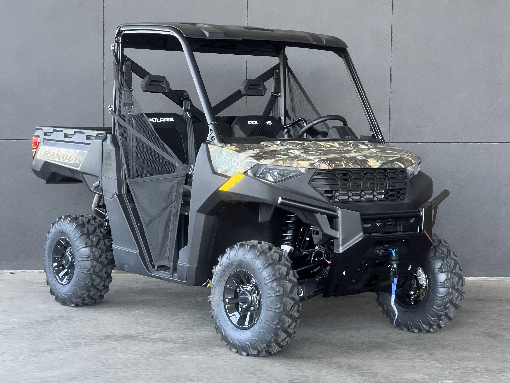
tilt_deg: -4.5
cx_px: 255
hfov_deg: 25.3
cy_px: 192
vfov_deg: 19.1
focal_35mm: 77
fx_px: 1134
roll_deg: -1.2
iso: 200
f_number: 2.8
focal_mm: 9
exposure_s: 1/99
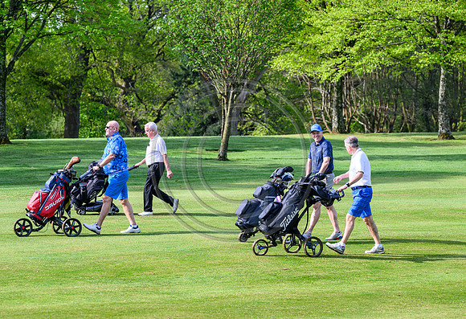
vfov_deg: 8.8
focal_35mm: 158
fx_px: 2067
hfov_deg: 12.9
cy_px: 148
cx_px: 257
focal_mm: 145
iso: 500
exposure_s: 1/800
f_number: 5.6
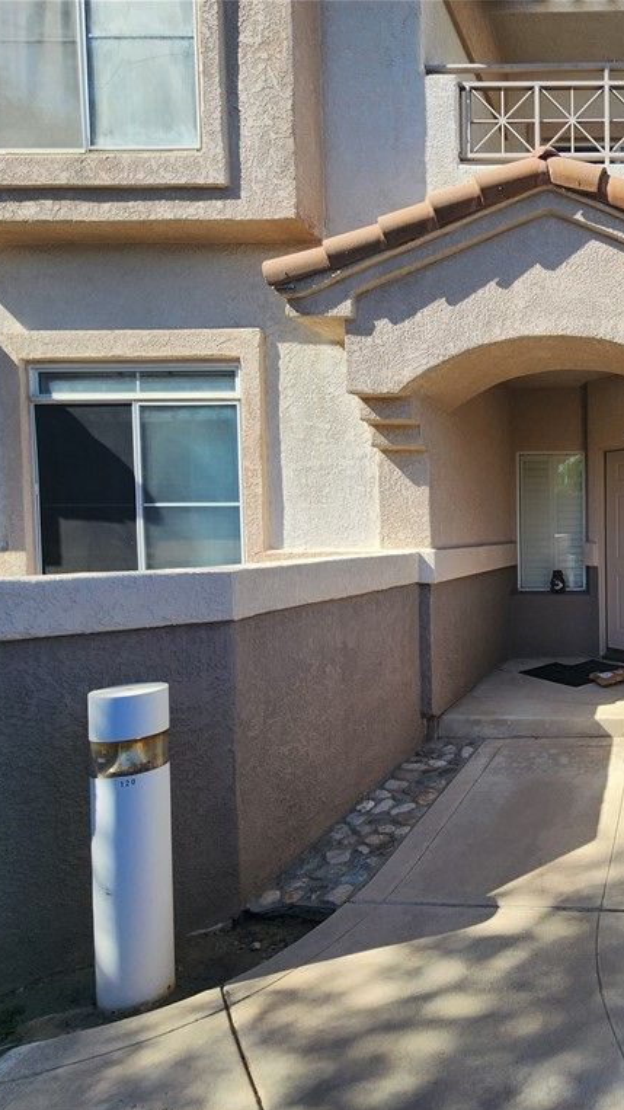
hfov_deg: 46.2
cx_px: 657
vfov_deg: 89.6
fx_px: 559
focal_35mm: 19
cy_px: 557
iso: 50
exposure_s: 1/1163
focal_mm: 2.2
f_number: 2.2
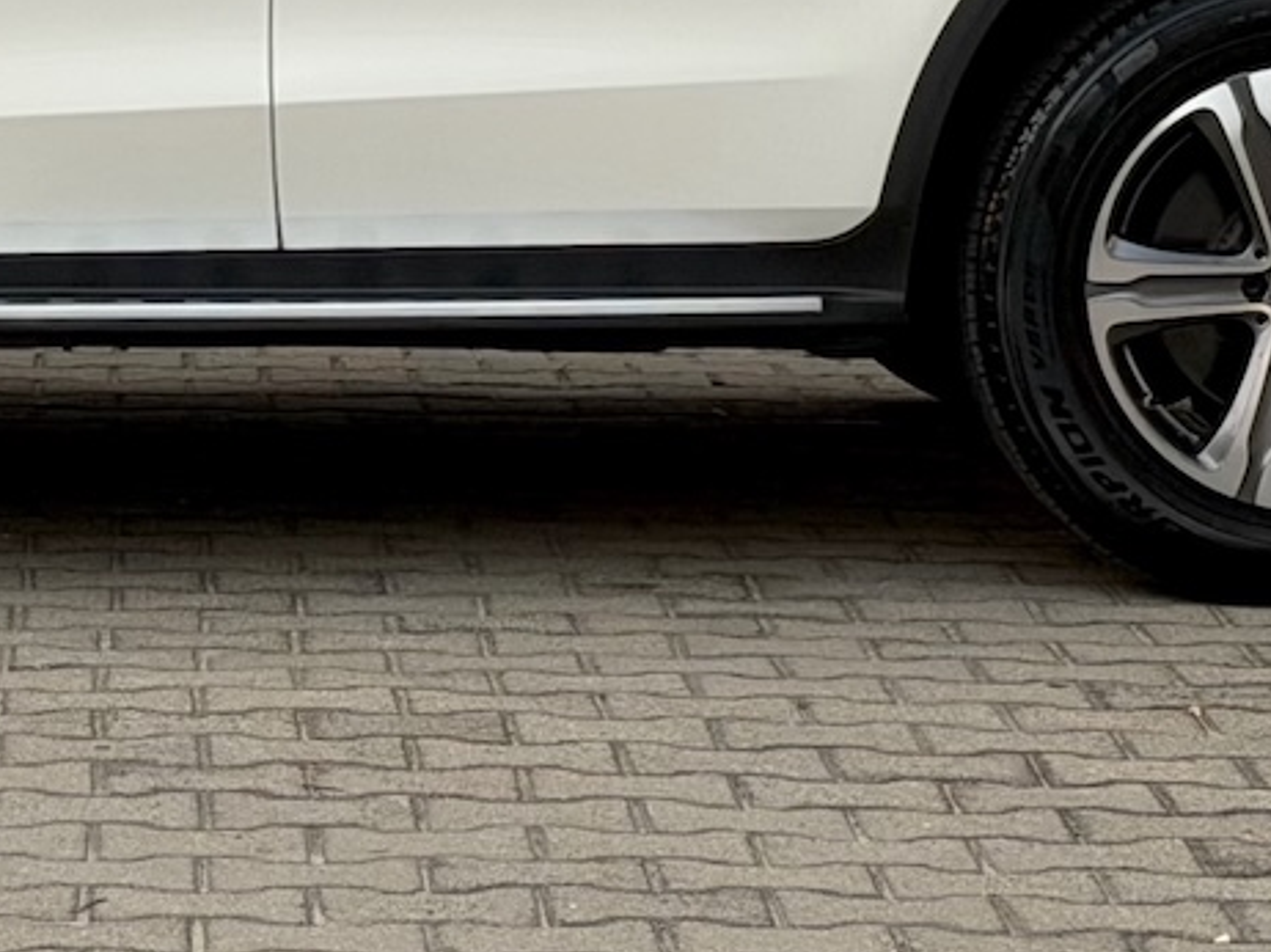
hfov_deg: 12.5
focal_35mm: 156
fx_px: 5725
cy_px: -252
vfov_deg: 9.4
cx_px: 47
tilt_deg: +0.0
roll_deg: +0.3
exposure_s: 1/121
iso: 64
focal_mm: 6.76
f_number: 1.78
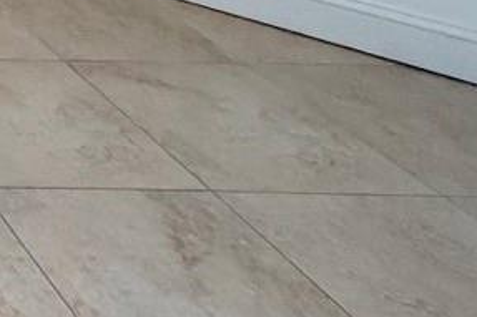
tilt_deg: -1.9
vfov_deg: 14.9
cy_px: -398
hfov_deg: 18.9
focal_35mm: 65
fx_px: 861
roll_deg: +0.3
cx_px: -480
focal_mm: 2.22
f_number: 2.2
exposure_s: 1/73
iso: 320
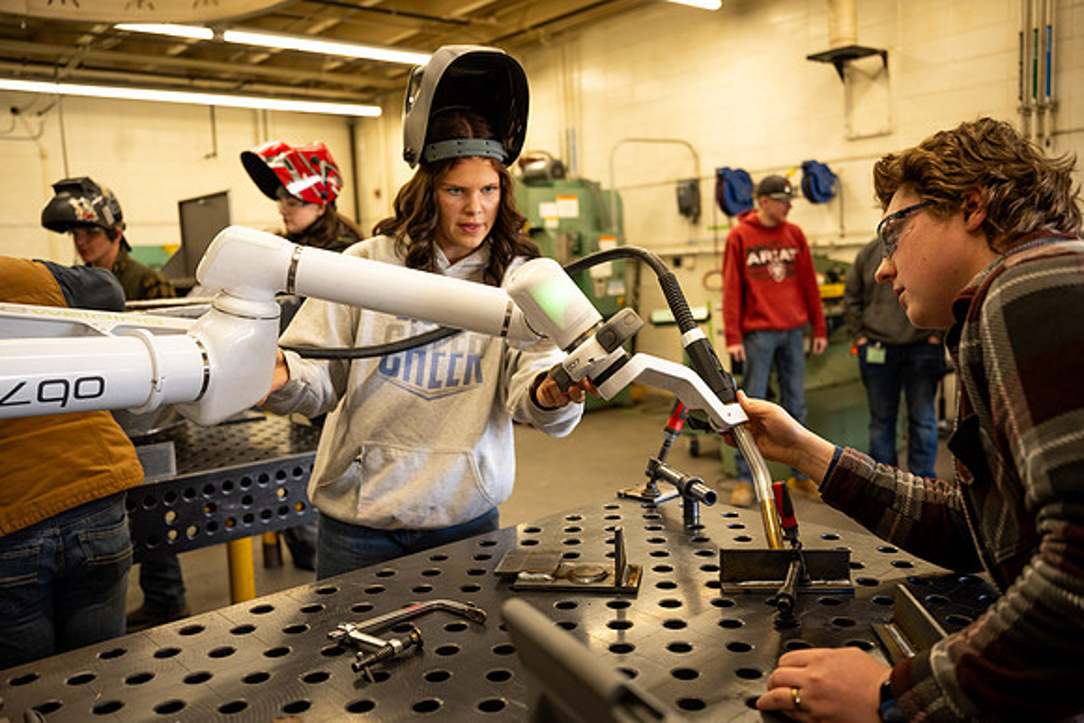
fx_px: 919
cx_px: 542
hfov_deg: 61.1
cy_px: 362
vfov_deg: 43.0
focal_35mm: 30
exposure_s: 1/200
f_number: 2.8
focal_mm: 30.5
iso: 400
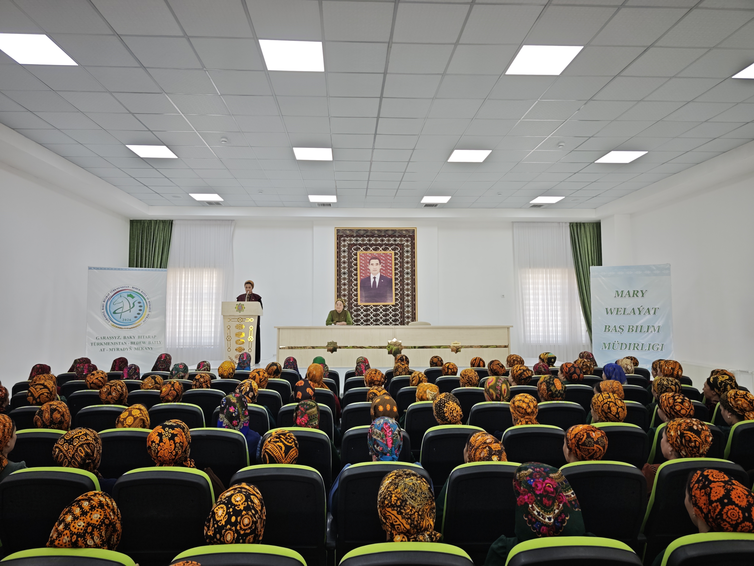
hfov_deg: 73.9
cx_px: 377
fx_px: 501
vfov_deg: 58.9
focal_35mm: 23
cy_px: 283
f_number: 1.62
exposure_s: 1/100
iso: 50
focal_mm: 6.55
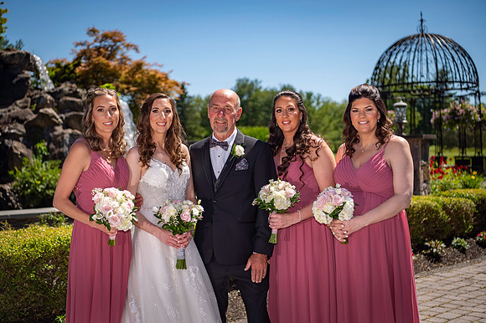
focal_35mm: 52
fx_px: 702
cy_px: 162
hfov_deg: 38.2
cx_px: 243
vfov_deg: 26.0
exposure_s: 1/5000
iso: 100
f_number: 3.2
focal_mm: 52
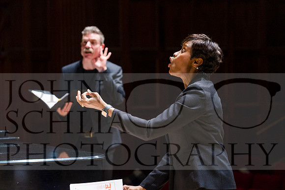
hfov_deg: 14.4
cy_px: 95
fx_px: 1124
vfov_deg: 9.7
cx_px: 142
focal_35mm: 142
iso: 1600
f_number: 5
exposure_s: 1/125
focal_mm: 142
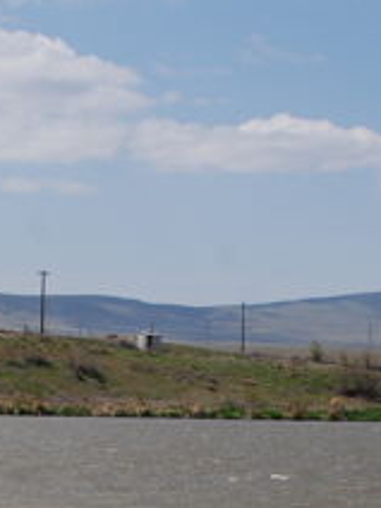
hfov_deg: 11.3
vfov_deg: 14.6
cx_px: 79
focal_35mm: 131
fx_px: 1922
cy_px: 579
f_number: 9
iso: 160
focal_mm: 24
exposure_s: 1/400
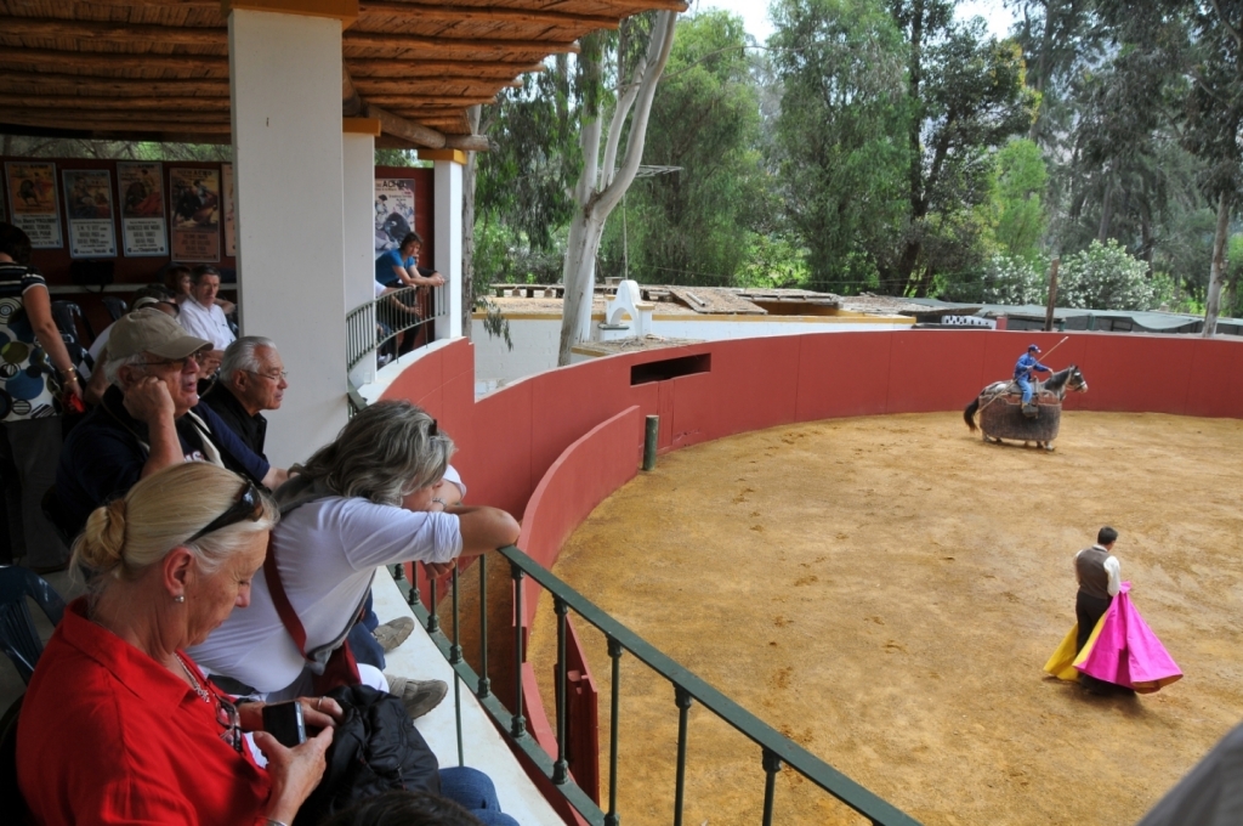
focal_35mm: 27
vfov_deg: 47.8
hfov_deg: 67.4
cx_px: 622
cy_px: 413
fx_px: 931
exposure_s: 1/180
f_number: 6.7
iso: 200
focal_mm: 18
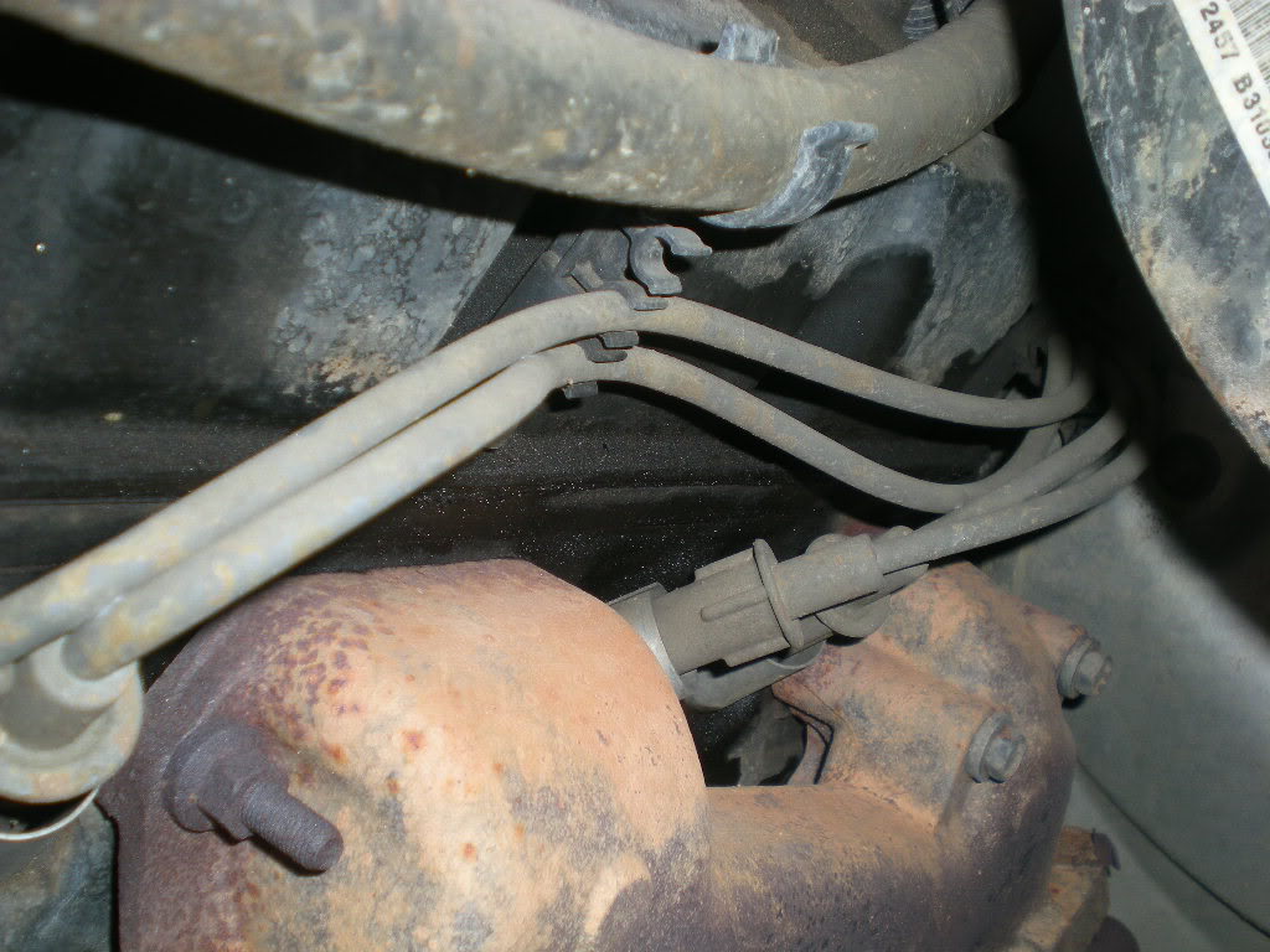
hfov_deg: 42.9
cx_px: 635
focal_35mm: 44
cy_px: 476
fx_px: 1614
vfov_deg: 32.9
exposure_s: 1/60
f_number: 3.5
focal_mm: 7.4
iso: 50
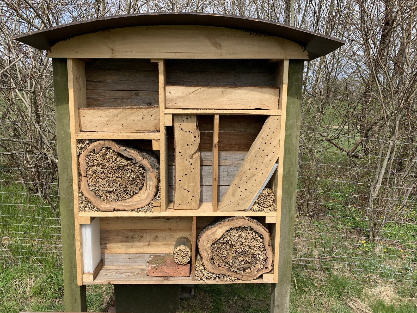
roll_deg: -0.1
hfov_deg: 67.3
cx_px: 208
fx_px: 313
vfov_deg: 53.1
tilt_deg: -8.2
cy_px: 156
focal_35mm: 26
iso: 25
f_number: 1.8
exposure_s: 1/2033
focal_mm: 4.25
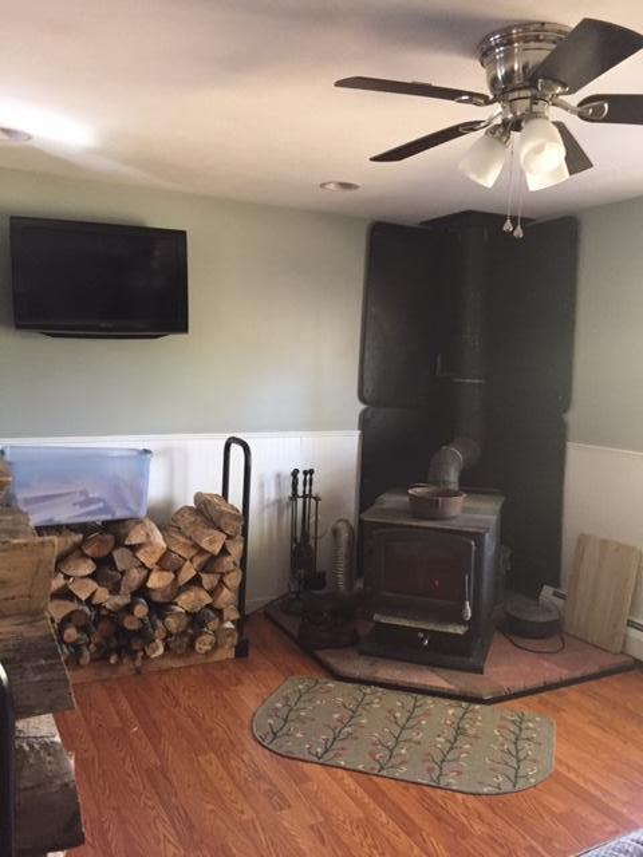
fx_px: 718
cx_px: 322
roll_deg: -1.7
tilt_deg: -5.0
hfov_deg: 48.2
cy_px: 428
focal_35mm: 29
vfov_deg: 61.7
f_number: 2.2
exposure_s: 1/20
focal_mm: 4.15
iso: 250
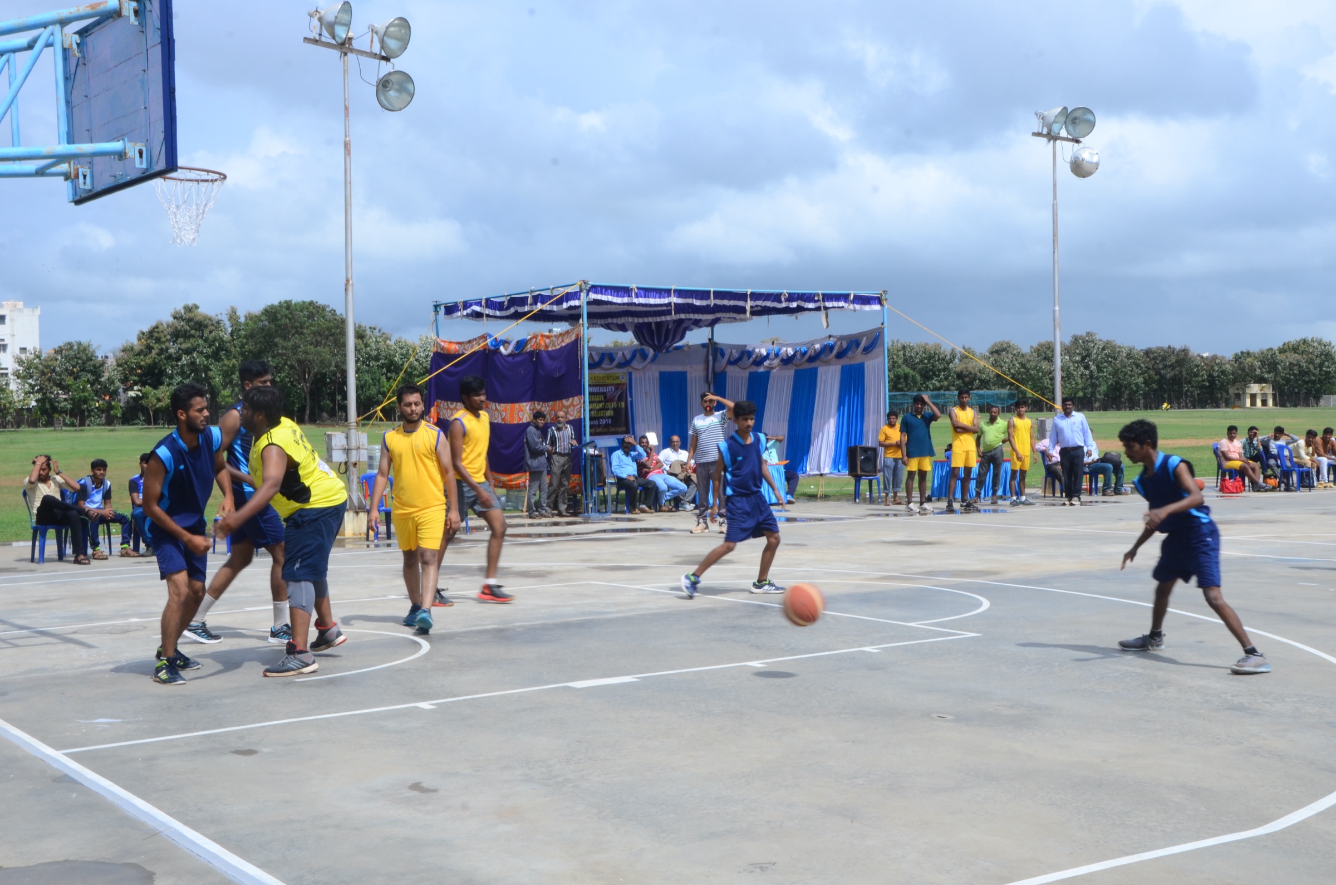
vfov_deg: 29.7
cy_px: 442
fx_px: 1666
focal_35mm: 45
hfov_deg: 43.7
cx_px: 668
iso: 250
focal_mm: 30
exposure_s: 1/125
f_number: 18
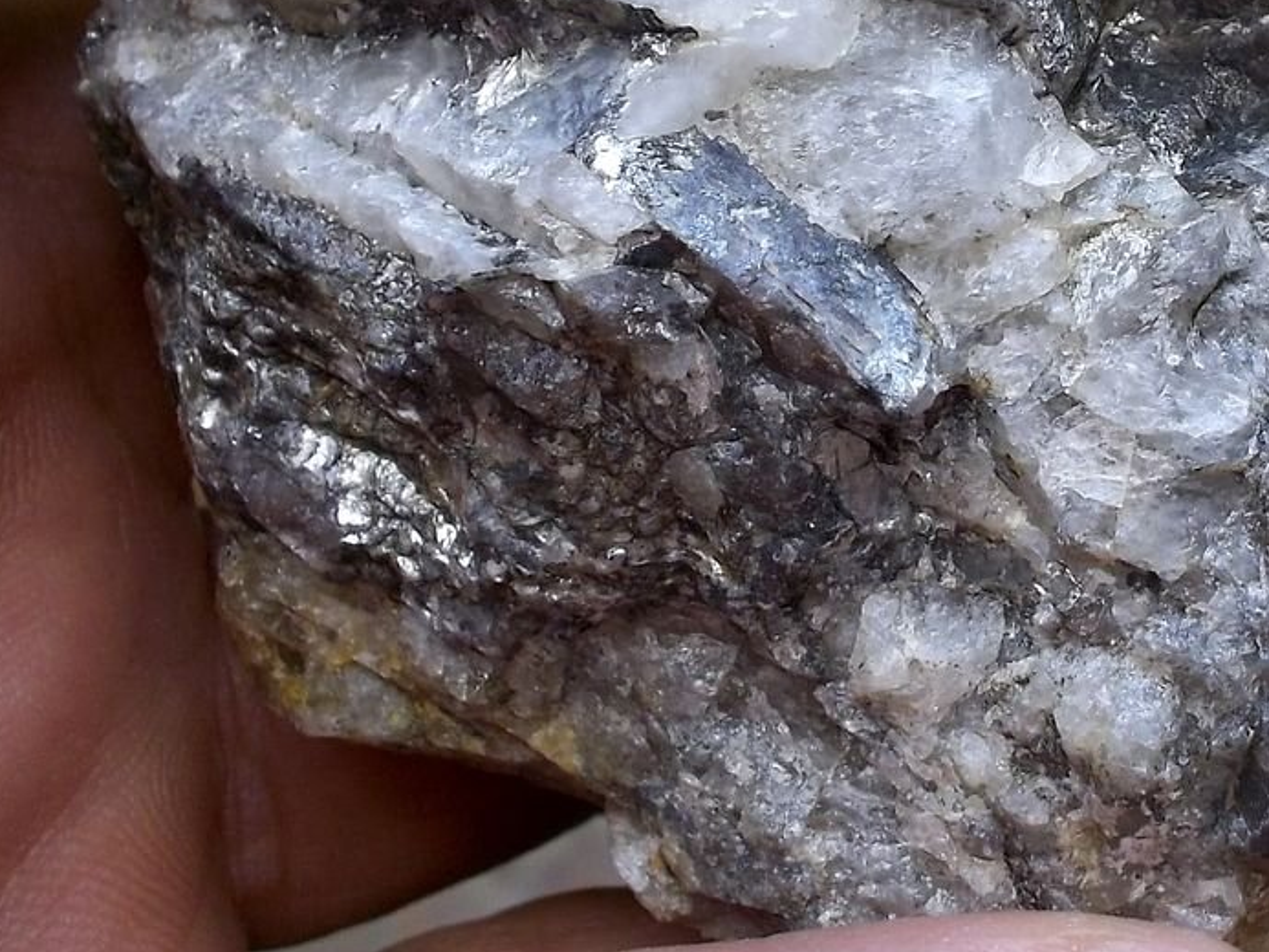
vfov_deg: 21.6
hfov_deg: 28.2
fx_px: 2457
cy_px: 152
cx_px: 1071
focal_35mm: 67
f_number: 3.3
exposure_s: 1/40
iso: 80
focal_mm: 4.1
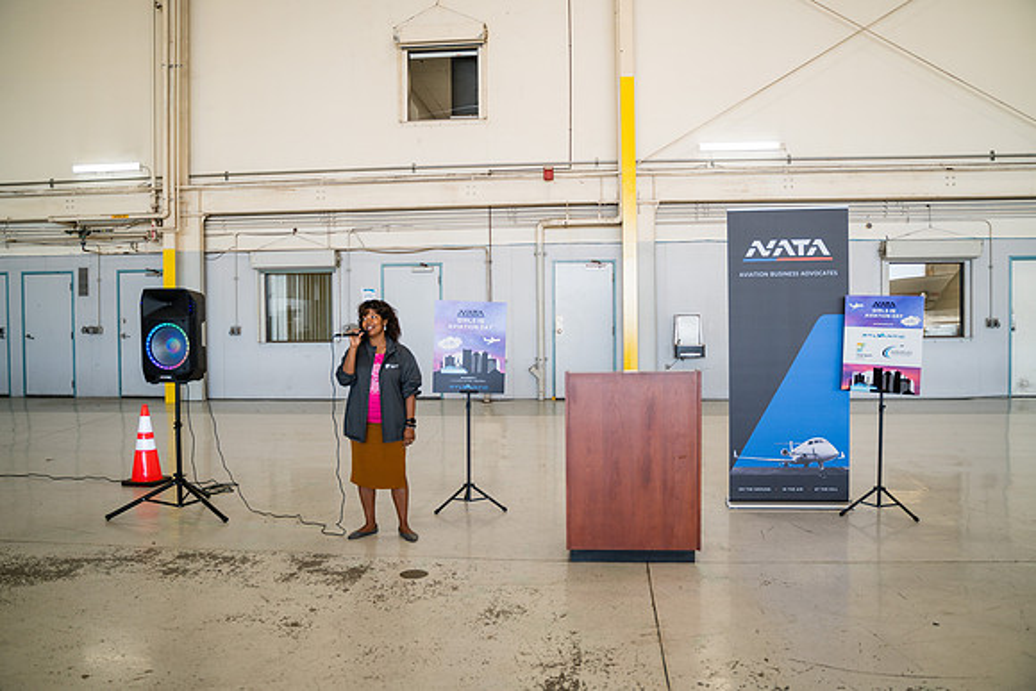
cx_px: 518
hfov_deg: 65.5
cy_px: 346
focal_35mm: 28
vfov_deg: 46.4
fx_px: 806
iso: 250
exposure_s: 1/250
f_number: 2.8
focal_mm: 28
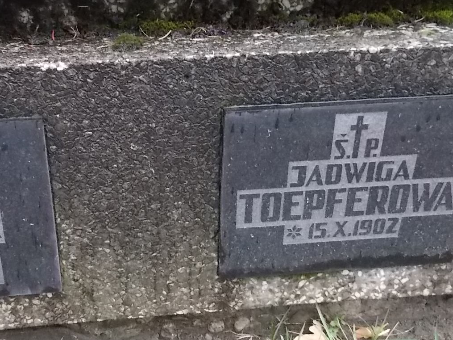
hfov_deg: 45.3
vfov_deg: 35.1
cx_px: 161
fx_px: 536
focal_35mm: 41
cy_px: 189
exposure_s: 1/80
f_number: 3.2
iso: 400
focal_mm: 4.6
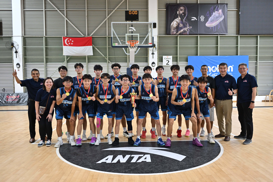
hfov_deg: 65.5
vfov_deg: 46.4
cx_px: 136
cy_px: 91
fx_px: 212
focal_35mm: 28
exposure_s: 1/200
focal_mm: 28
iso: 1400
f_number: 3.2
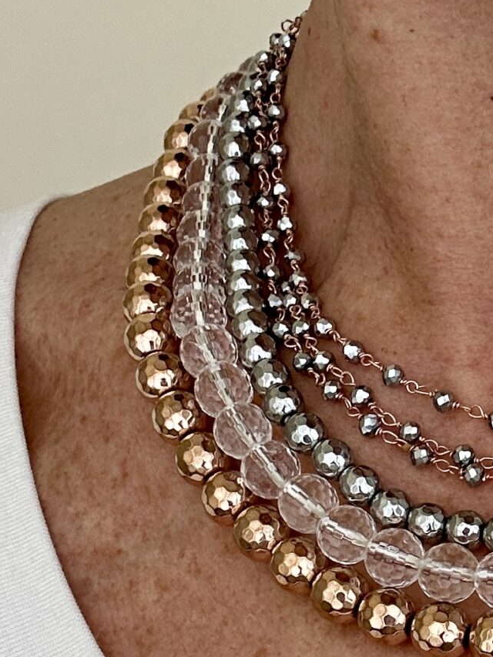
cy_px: 571
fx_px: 1709
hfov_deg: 16.0
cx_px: 542
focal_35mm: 90
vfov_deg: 21.4
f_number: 1.9
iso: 40
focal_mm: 2.69
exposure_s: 1/121
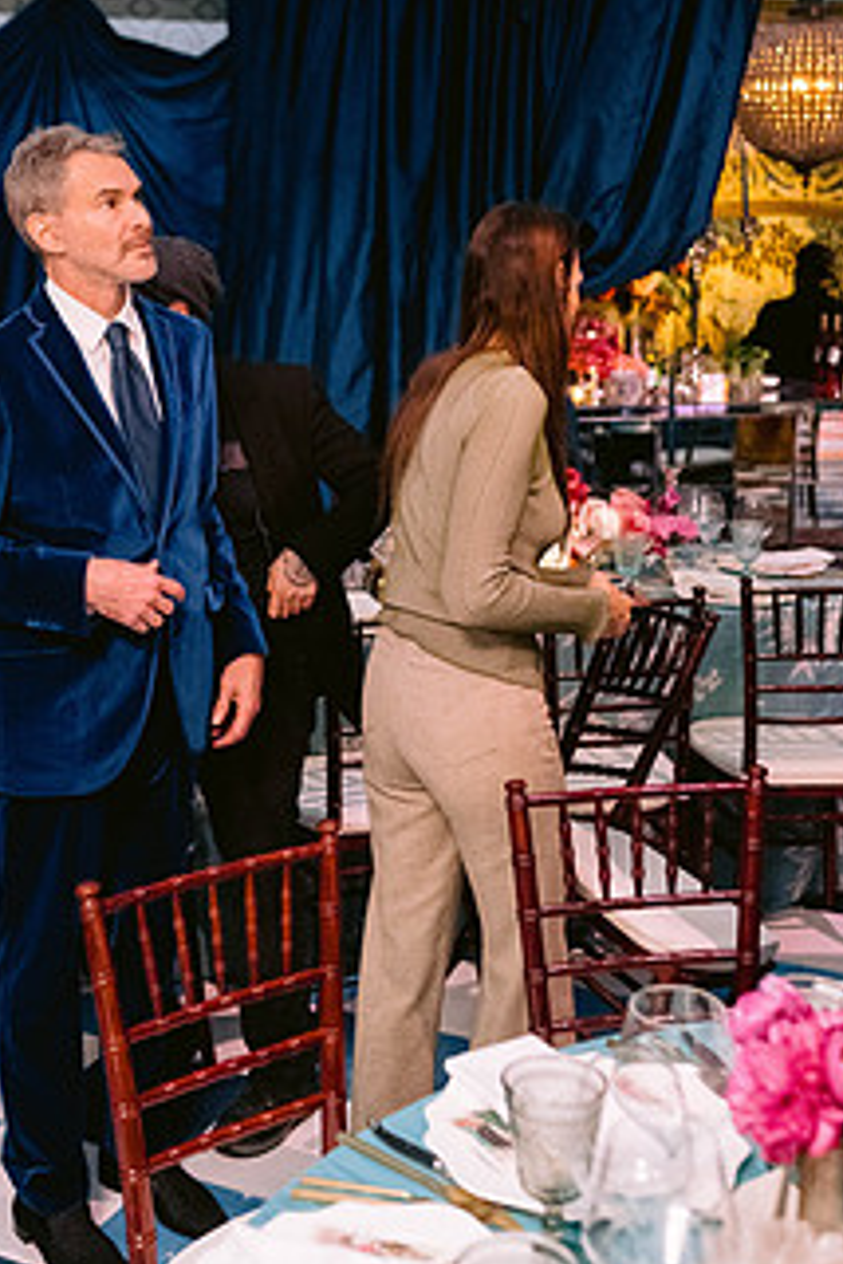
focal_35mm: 49
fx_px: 1721
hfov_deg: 27.5
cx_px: 331
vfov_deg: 39.8
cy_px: 406
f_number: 2.8
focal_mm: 35
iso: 3200
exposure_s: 1/100
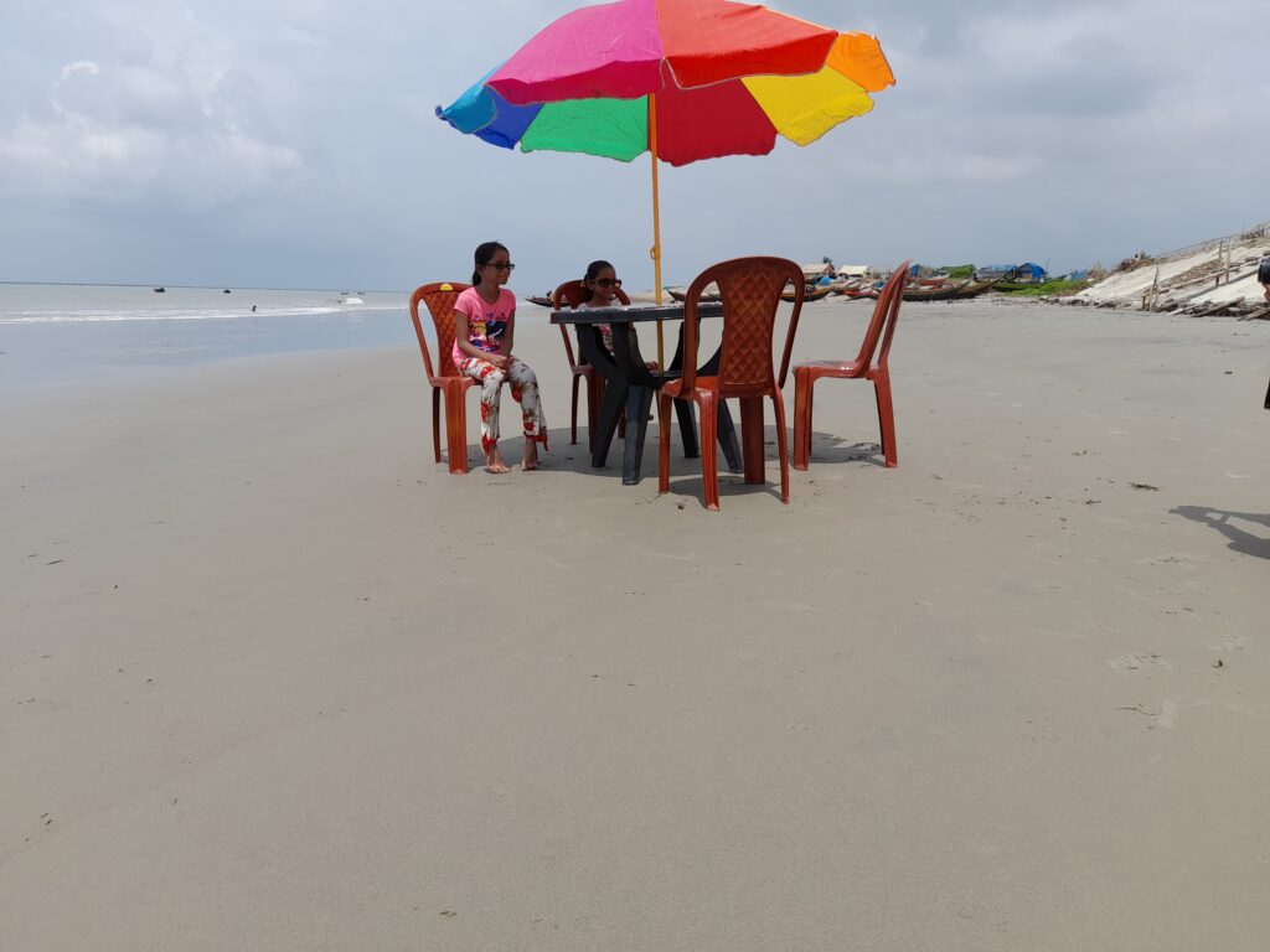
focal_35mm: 25
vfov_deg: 54.9
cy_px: 476
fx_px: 917
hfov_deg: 69.4
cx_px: 635
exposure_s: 1/1239
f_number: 2
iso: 20
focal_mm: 4.6
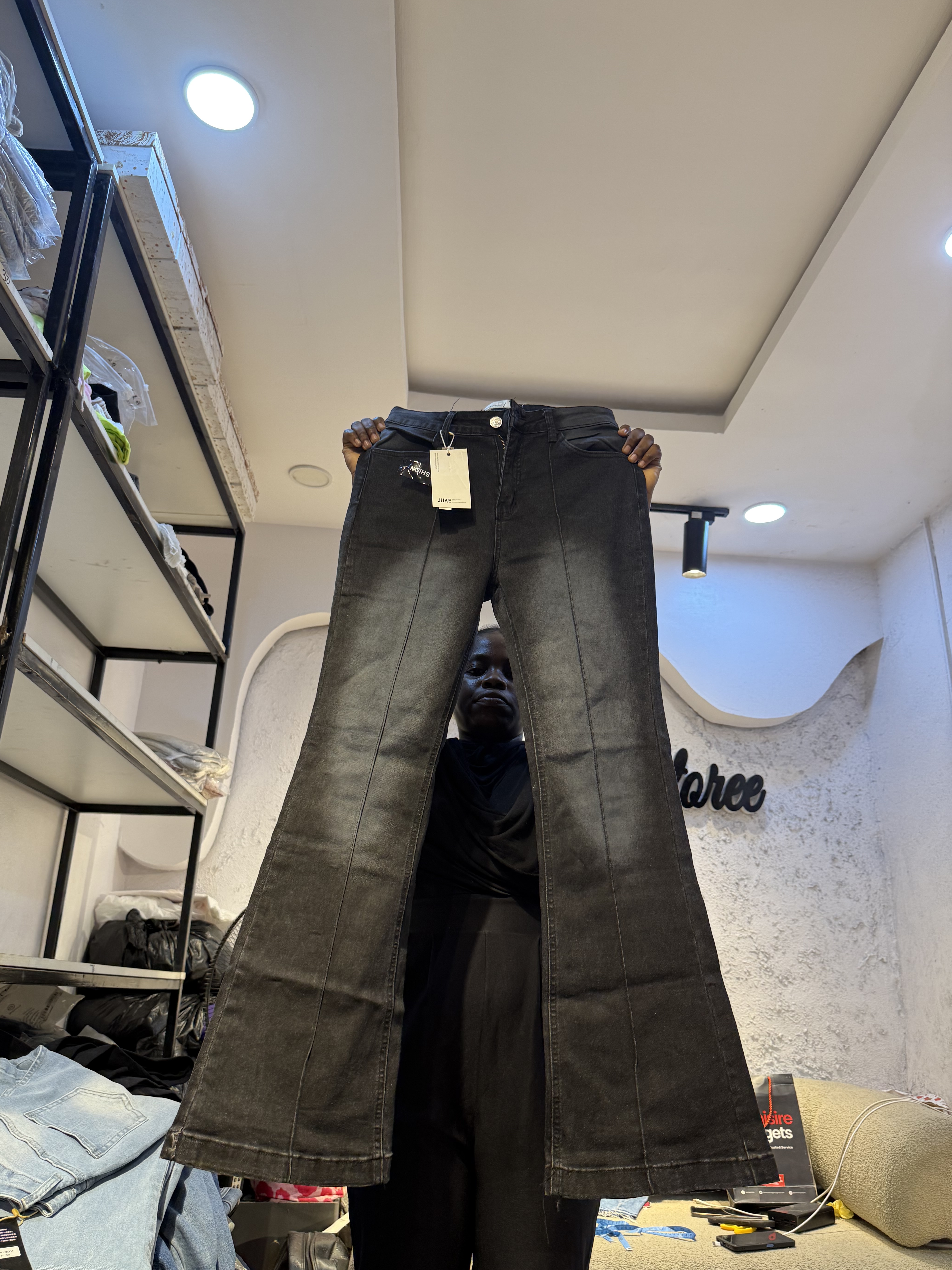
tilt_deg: +16.7
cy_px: 655
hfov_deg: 54.9
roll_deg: -0.9
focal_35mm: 25
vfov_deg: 69.4
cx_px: 460
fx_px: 917
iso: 125
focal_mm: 6.76
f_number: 1.78
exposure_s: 1/100
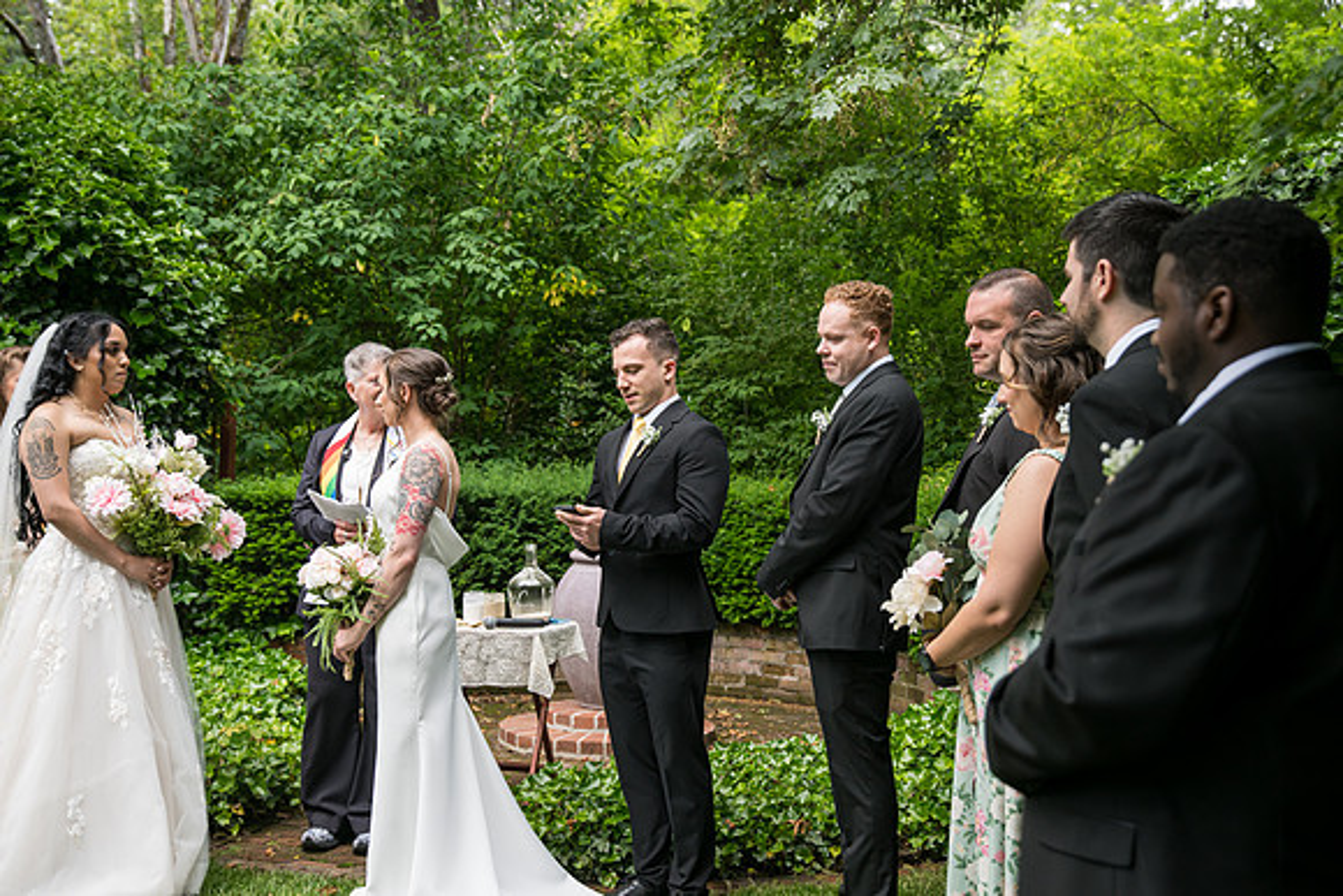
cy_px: 448
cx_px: 672
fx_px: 1493
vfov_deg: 33.4
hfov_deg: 48.4
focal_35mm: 40
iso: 320
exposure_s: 1/400
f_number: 3.5
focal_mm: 40
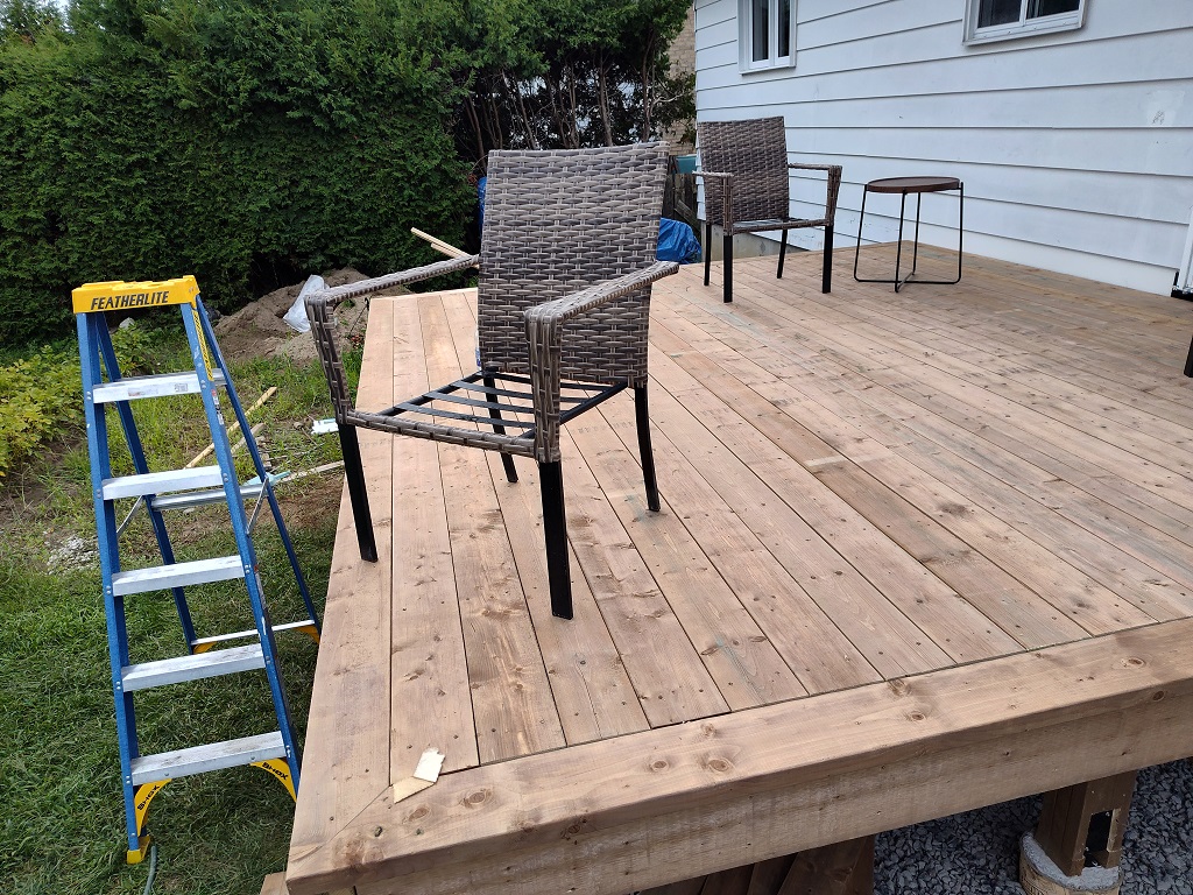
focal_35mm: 23
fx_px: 793
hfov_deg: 73.9
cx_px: 596
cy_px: 448
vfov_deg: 58.9
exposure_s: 1/120
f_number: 1.8
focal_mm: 5.56
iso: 231
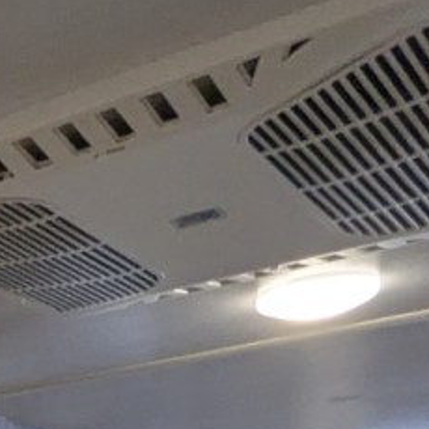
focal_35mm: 86
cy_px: 763
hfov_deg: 14.9
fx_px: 1206
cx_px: -514
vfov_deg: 16.8
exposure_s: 1/70.8
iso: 214
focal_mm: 2.35
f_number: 2.2
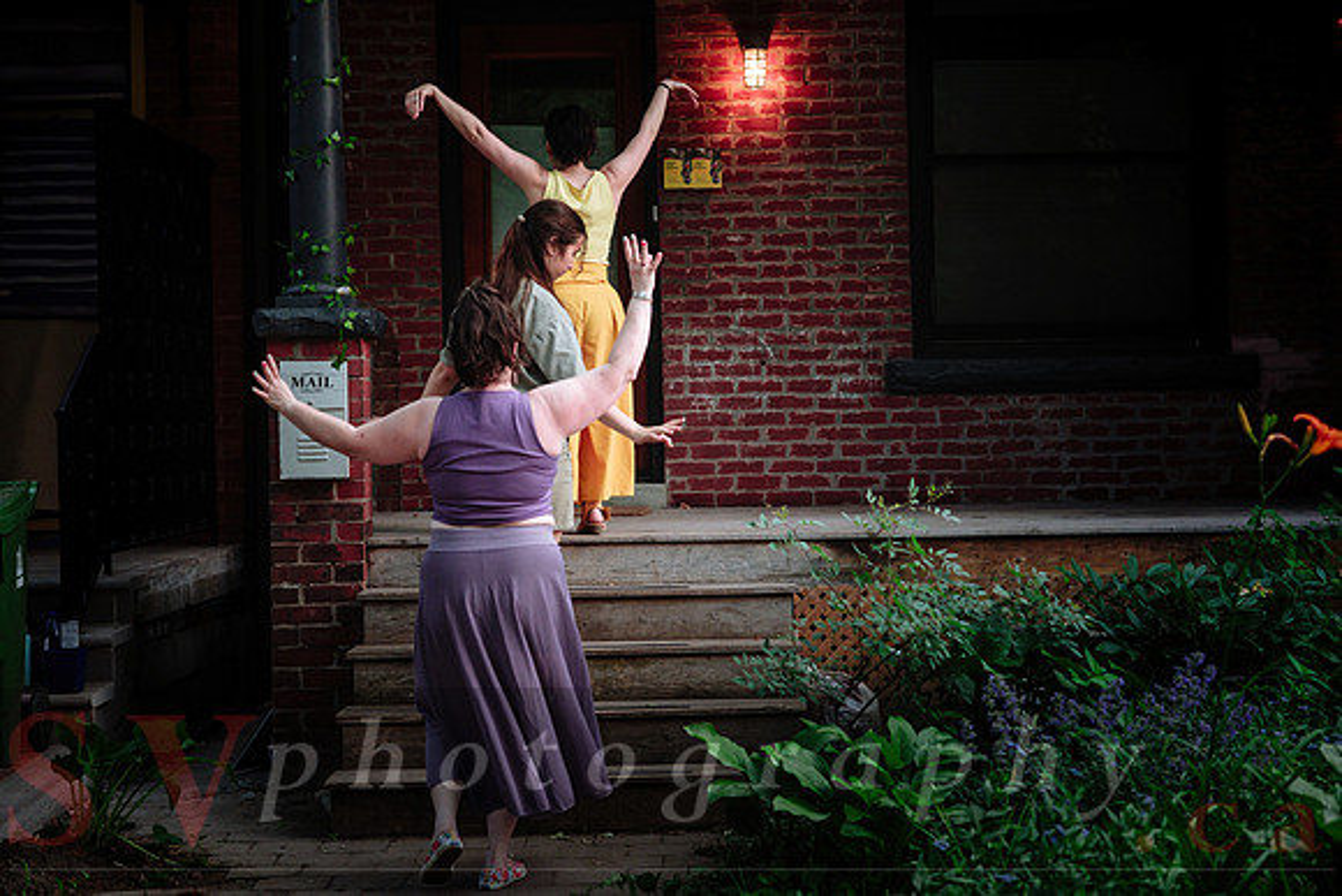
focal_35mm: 60
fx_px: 2237
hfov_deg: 33.4
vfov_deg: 22.6
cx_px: 671
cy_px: 448
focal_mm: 40
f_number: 1.8
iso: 500
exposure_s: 1/400
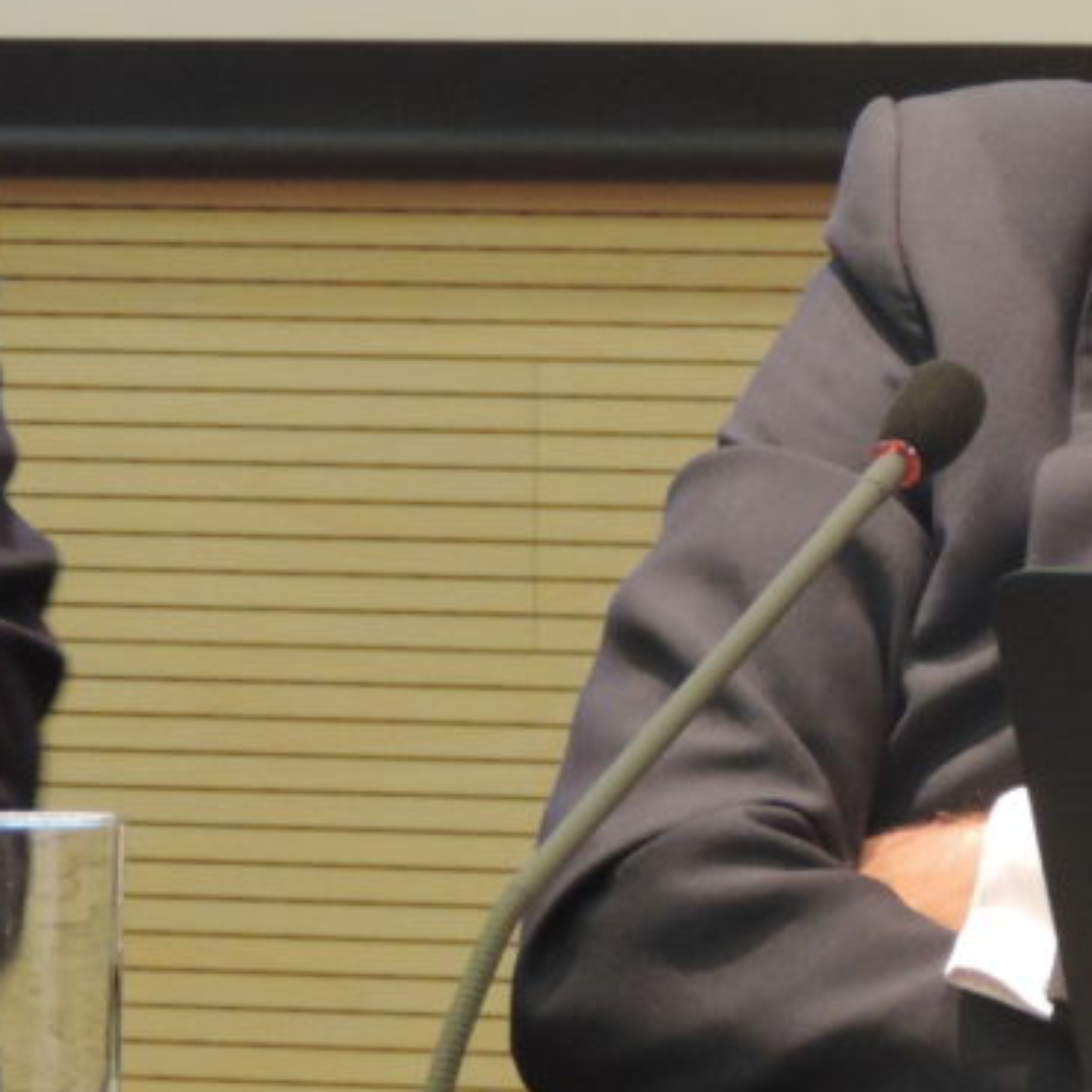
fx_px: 19665
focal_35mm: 551
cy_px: 174
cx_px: 1234
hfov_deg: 3.2
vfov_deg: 3.2
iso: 800
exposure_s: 1/25
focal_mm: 40.1
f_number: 4.6
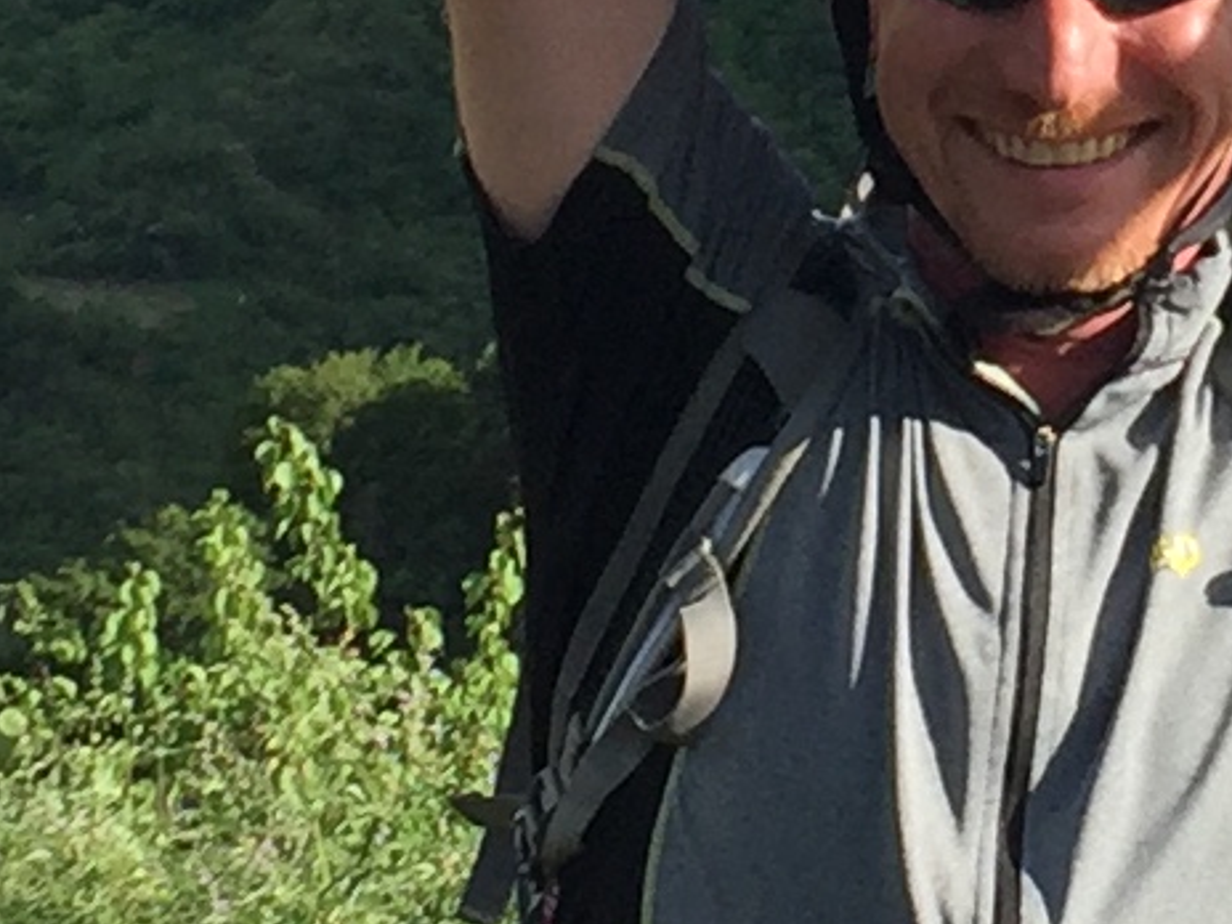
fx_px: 7260
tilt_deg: -5.4
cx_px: 1158
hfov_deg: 9.6
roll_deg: -3.7
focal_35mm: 204
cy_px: 90
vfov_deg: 7.3
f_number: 2.2
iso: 32
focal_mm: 4.15
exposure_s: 1/1276
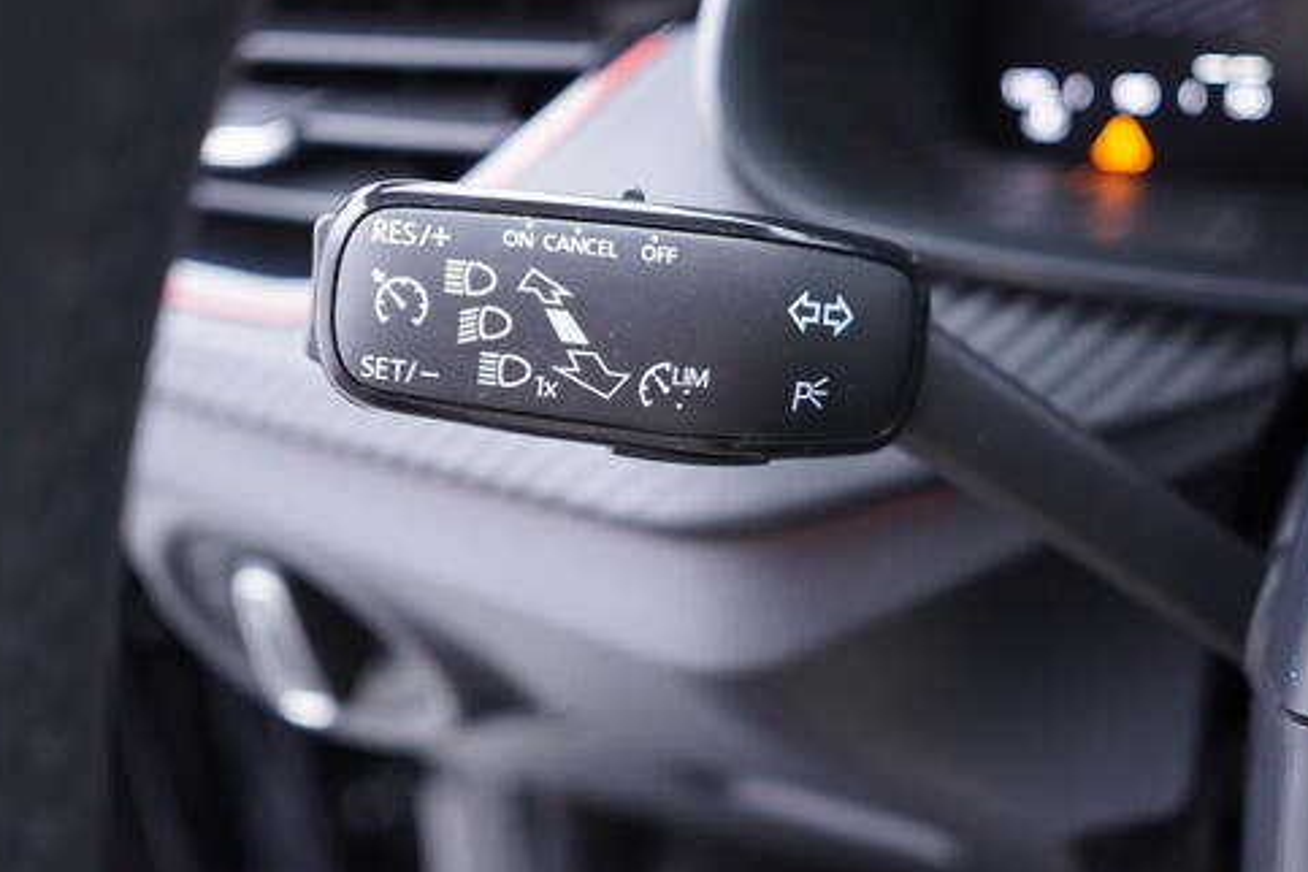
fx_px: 1490
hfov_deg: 47.4
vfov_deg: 32.6
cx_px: 661
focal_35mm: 41
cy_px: 383
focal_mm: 24
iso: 500
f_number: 2.8
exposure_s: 1/40
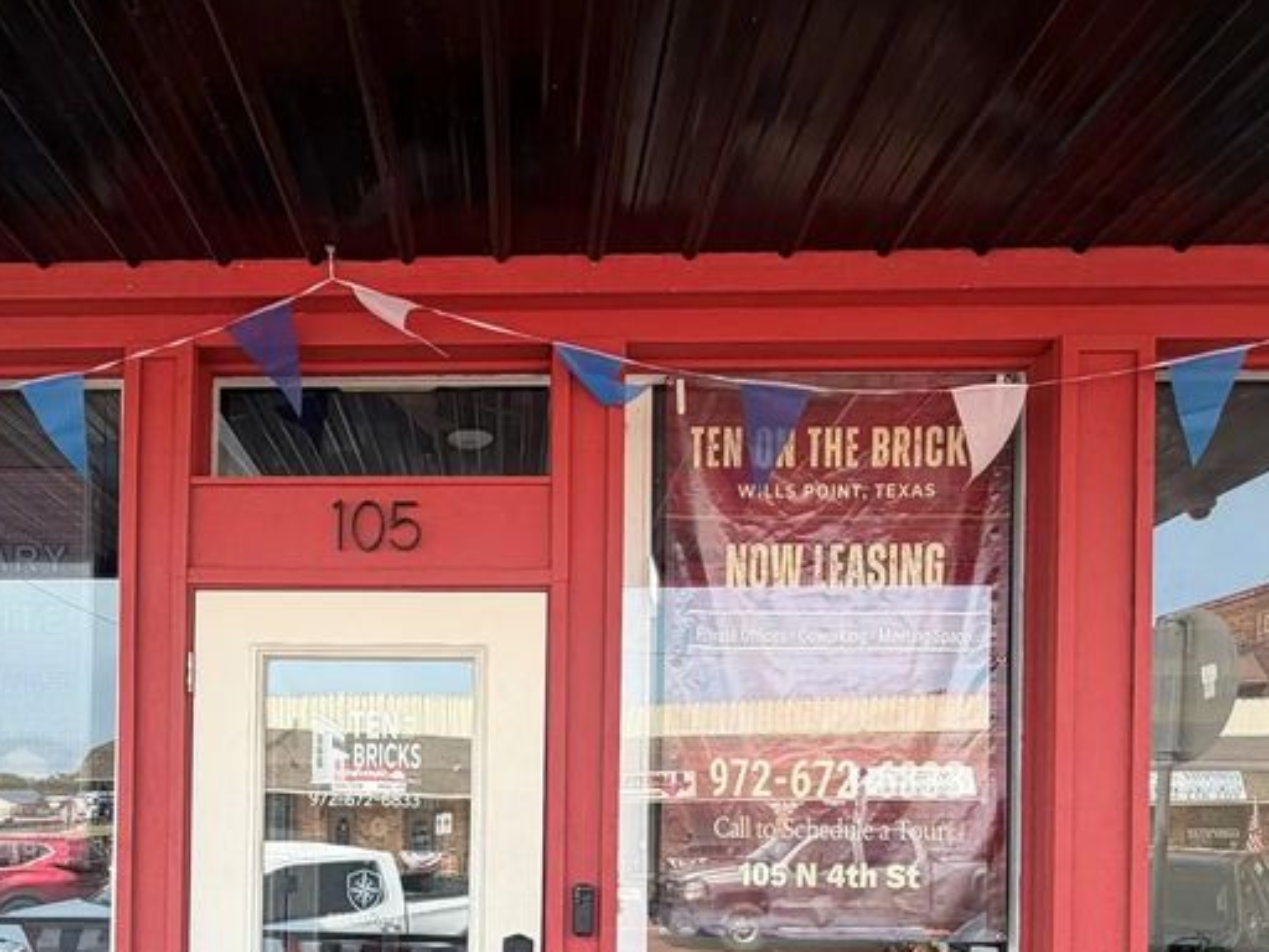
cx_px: 461
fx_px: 1026
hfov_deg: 62.4
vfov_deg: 46.1
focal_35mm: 28
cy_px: 811
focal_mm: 2.22
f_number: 2.2
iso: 40
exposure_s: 1/194
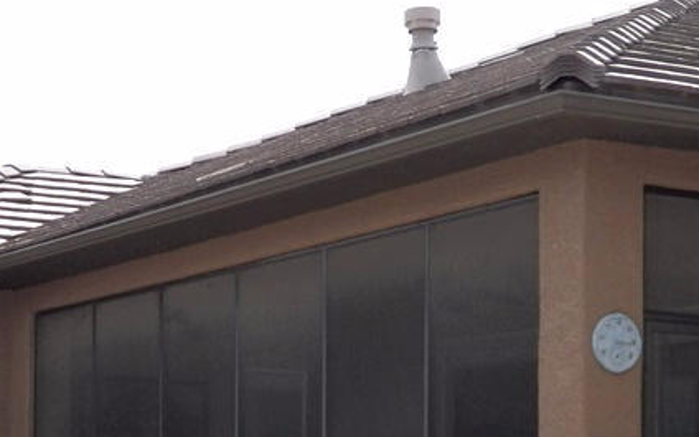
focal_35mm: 110
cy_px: 567
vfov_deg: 11.6
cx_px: 150
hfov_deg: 18.8
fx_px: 2096
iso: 125
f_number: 4
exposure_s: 1/1600
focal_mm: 7.9
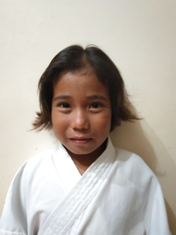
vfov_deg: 60.0
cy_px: 118
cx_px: 88
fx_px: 203
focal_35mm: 30
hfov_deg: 46.8
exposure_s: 1/14
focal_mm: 3.65
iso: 1875
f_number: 2.2
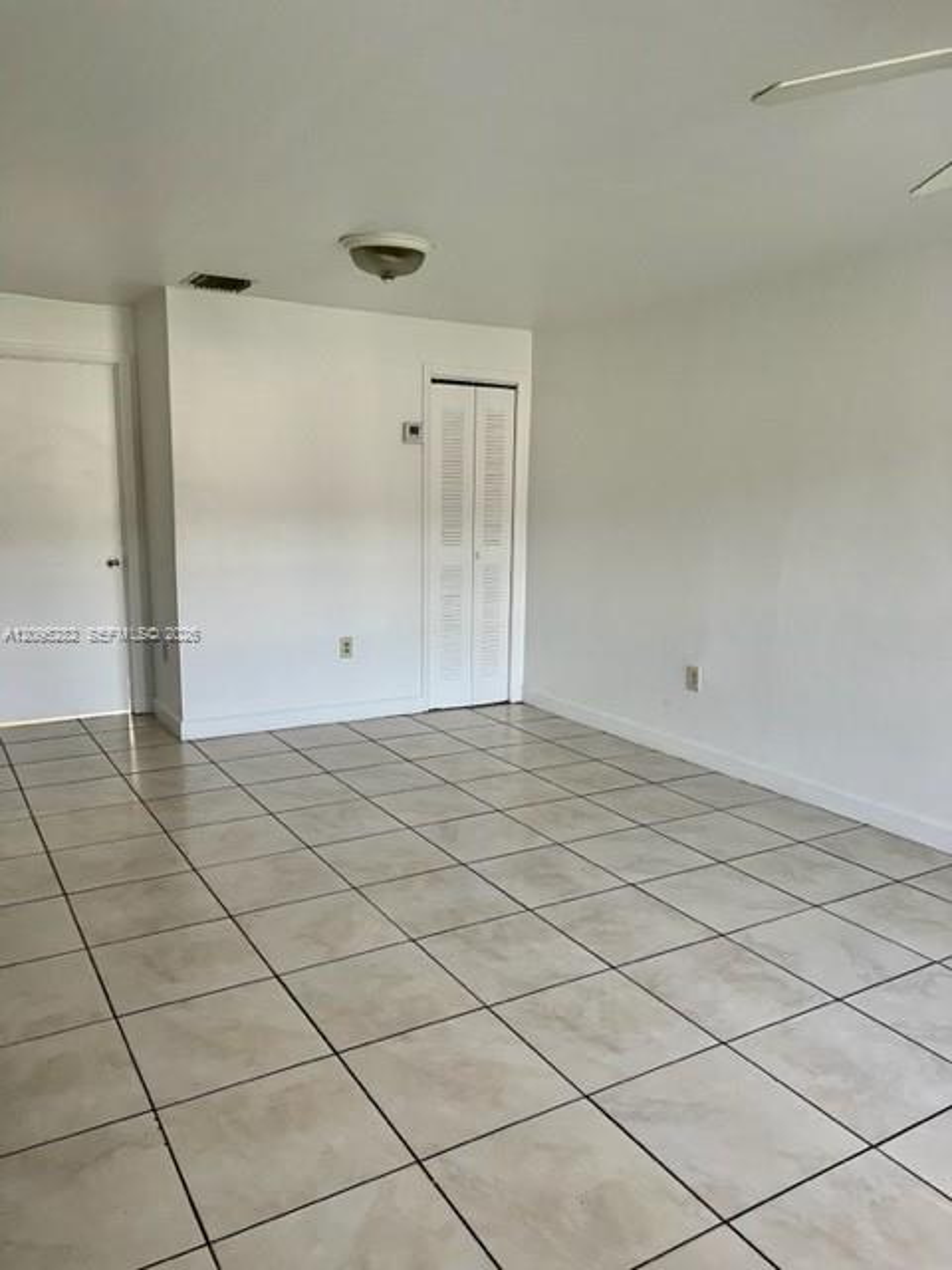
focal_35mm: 26
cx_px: 476
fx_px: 953
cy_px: 635
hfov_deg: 53.1
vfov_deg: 67.3
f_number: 1.5
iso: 200
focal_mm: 5.7
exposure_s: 1/60
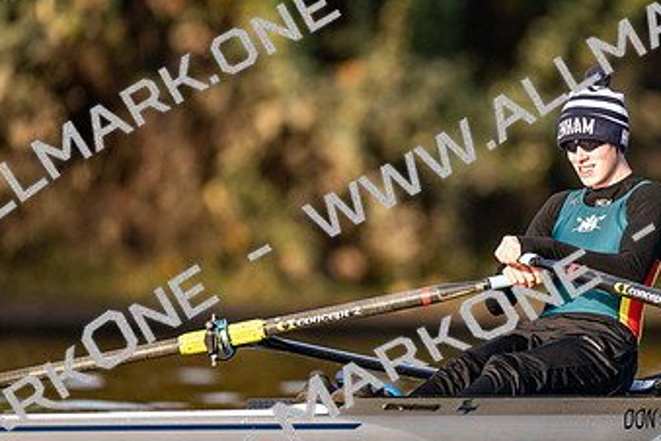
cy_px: 243
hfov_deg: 2.0
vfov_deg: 1.3
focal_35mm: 1027
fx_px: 18855
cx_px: 544
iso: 900
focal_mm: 600
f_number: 4
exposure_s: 1/2500
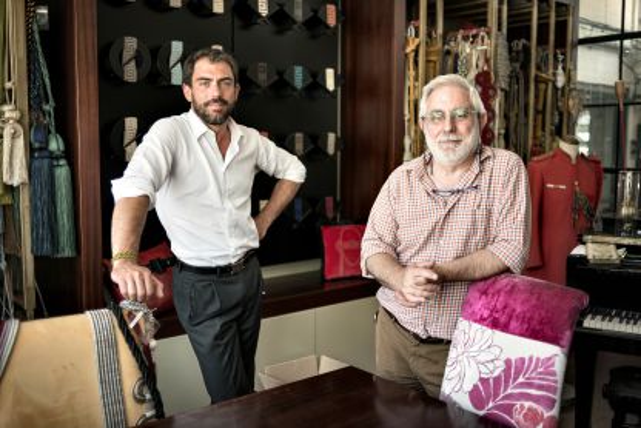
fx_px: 624
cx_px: 320
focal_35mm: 35
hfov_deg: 54.4
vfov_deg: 37.9
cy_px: 214
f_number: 2.2
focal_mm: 35
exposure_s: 1/125
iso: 200
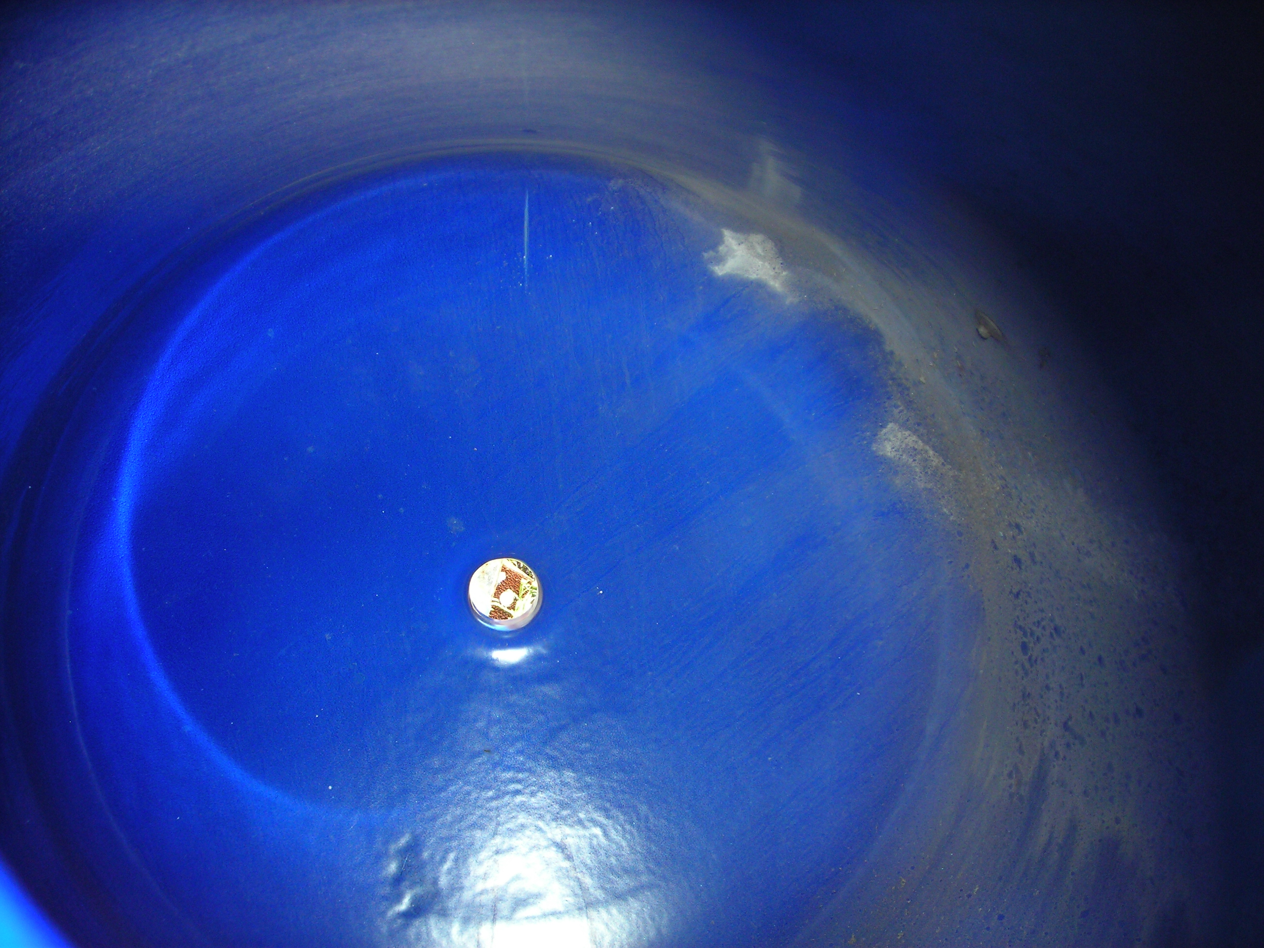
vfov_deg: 37.7
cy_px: 474
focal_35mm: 38
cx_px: 632
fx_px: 1388
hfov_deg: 49.0
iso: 98
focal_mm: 6.3
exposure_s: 1/60.1
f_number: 3.2
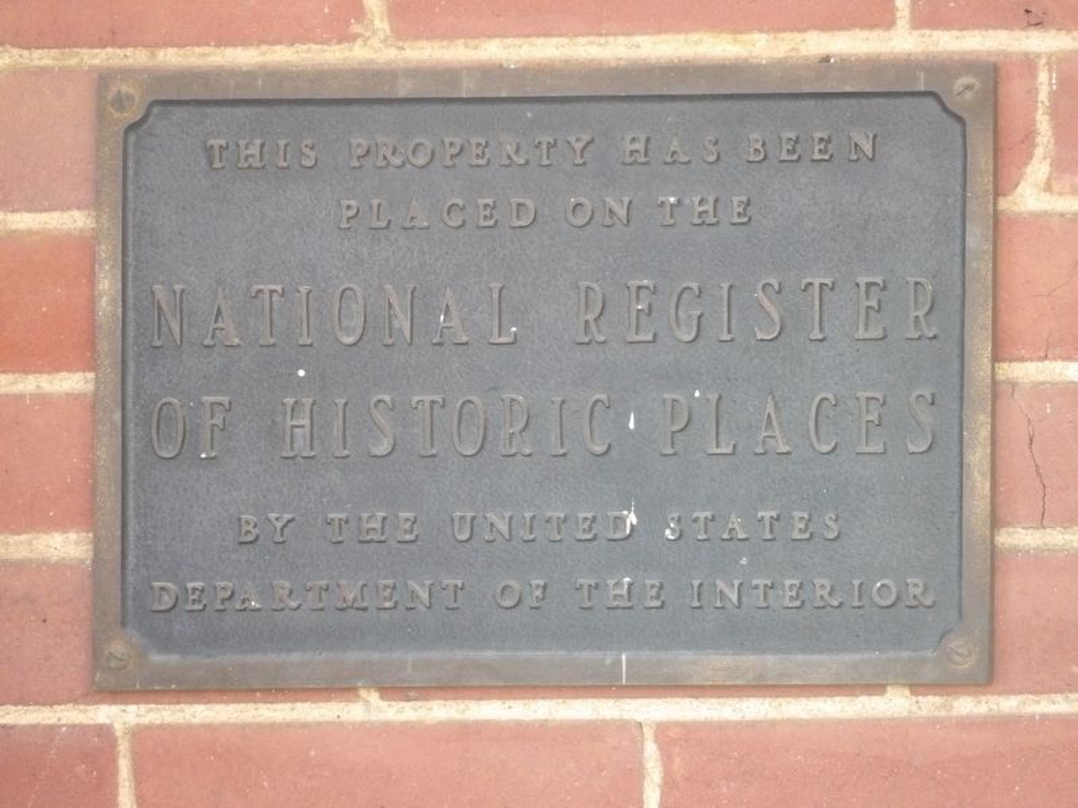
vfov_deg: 1.4
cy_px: 404
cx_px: 539
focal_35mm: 1053
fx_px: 32792
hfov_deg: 1.9
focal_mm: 188.8
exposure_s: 1/101
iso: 800
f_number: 5.7
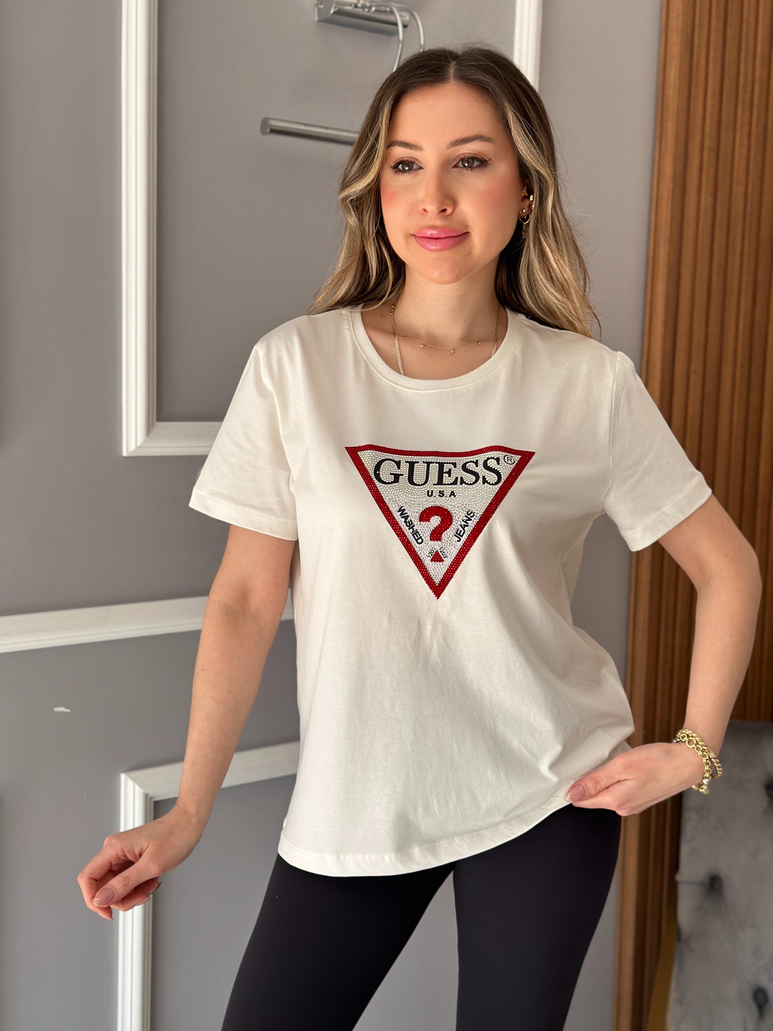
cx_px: 386
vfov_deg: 39.7
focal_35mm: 48
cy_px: 516
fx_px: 1429
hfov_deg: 30.3
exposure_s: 1/260
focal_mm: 6.86
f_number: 1.78
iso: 80
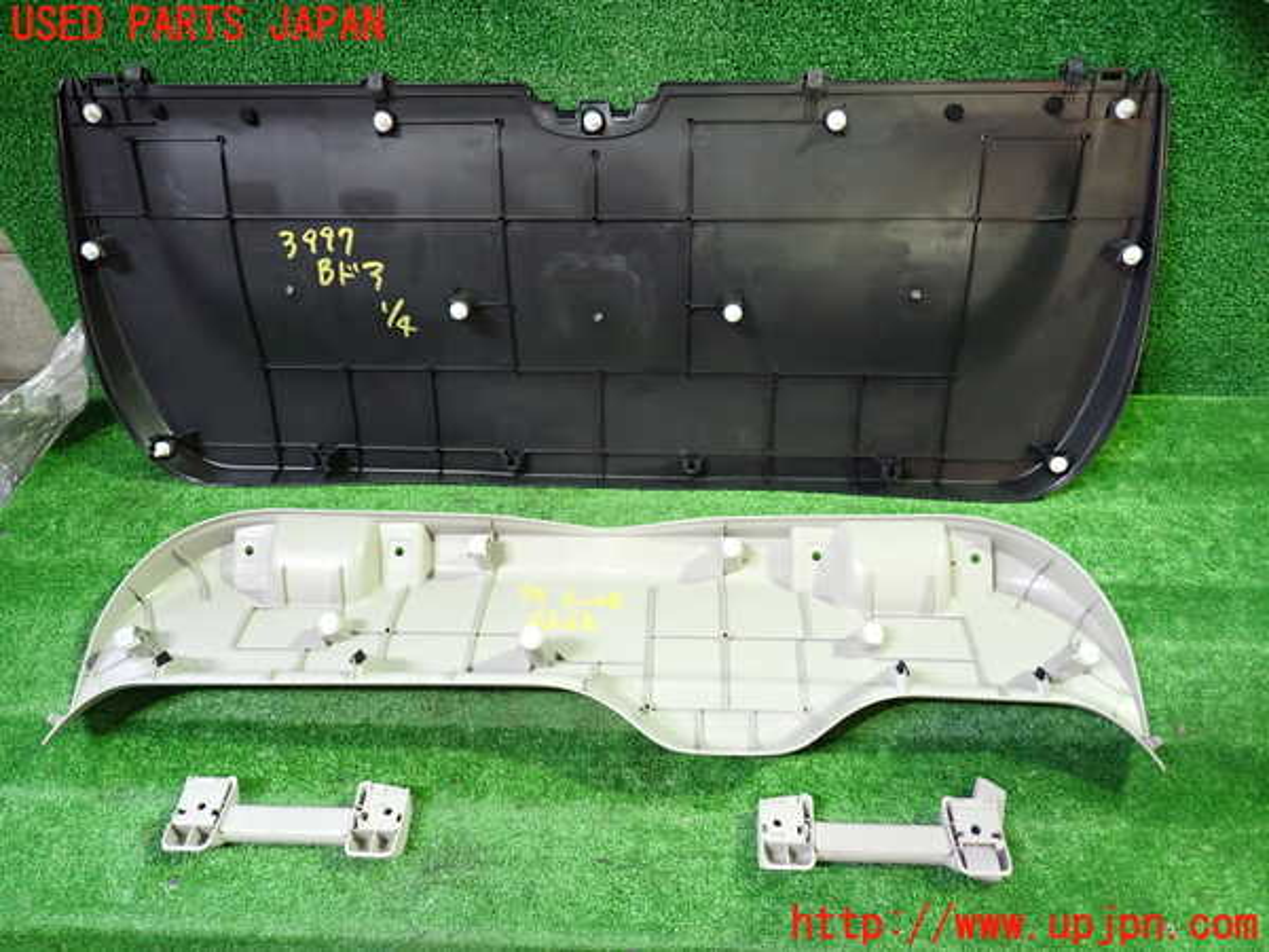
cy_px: 476
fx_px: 916
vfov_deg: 54.9
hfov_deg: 69.4
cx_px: 634
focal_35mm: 25
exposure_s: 1/30
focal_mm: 4.5
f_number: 2
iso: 500
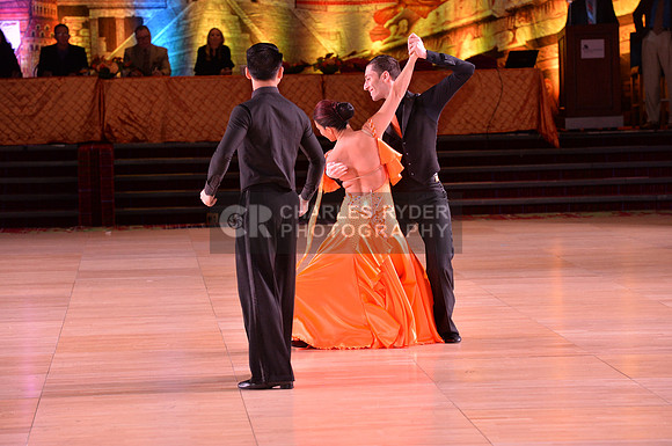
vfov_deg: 10.1
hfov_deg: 15.2
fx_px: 2516
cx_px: 336
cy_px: 223
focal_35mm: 135
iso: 2000
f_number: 5.6
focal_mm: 135
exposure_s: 1/250
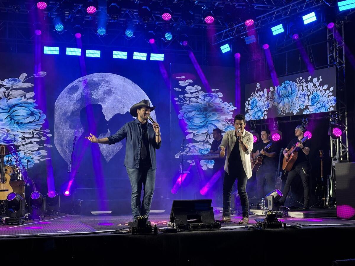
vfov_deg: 28.0
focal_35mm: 52
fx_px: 533
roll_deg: -0.3
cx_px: 178
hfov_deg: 36.8
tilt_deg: +5.5
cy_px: 133
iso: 40
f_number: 1.6
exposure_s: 1/80
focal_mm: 5.96
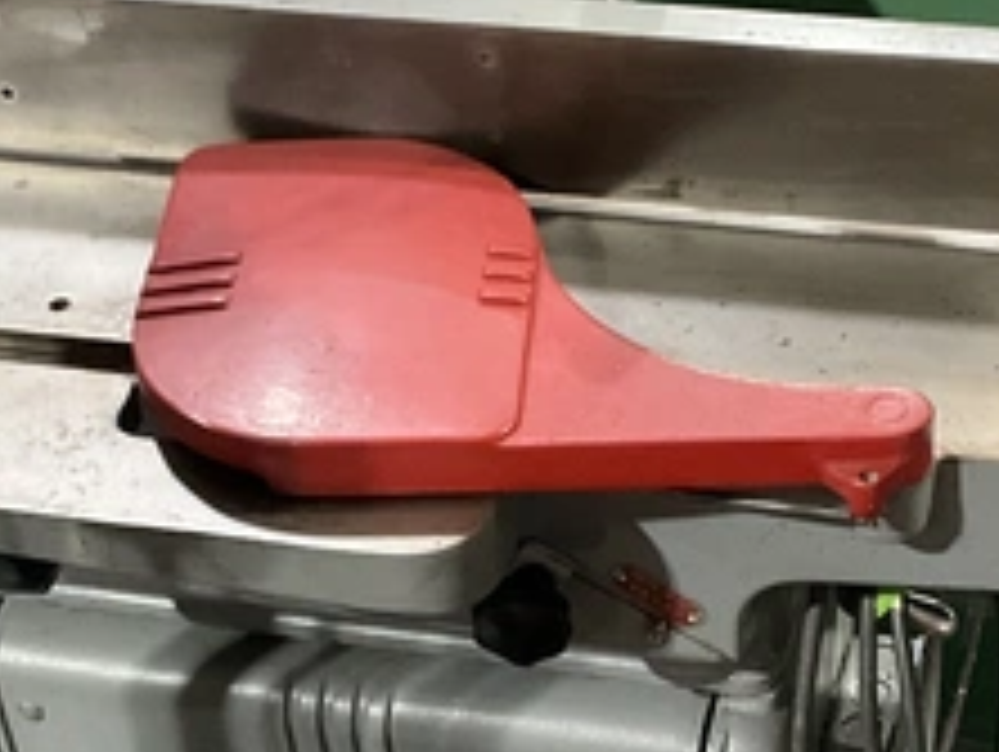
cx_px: 585
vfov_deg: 15.1
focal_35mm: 98
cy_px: 543
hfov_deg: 20.0
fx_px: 2831
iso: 400
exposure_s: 1/30
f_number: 1.8
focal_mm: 3
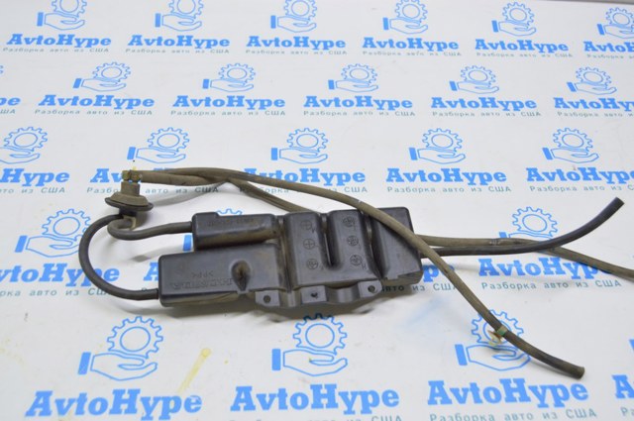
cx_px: 317
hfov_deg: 53.2
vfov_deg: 36.8
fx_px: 633
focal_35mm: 36
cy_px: 210
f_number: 5.6
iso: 400
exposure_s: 1/20
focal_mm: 24
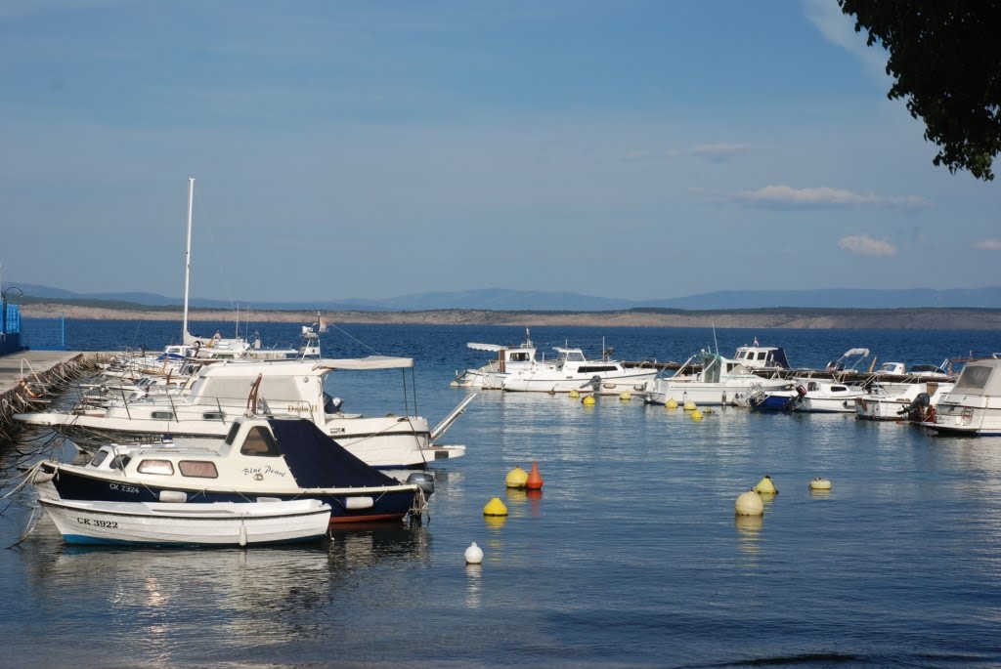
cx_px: 500
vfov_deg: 20.7
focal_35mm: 66
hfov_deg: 30.5
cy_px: 334
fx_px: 1837
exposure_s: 1/320
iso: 100
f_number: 9
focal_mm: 44
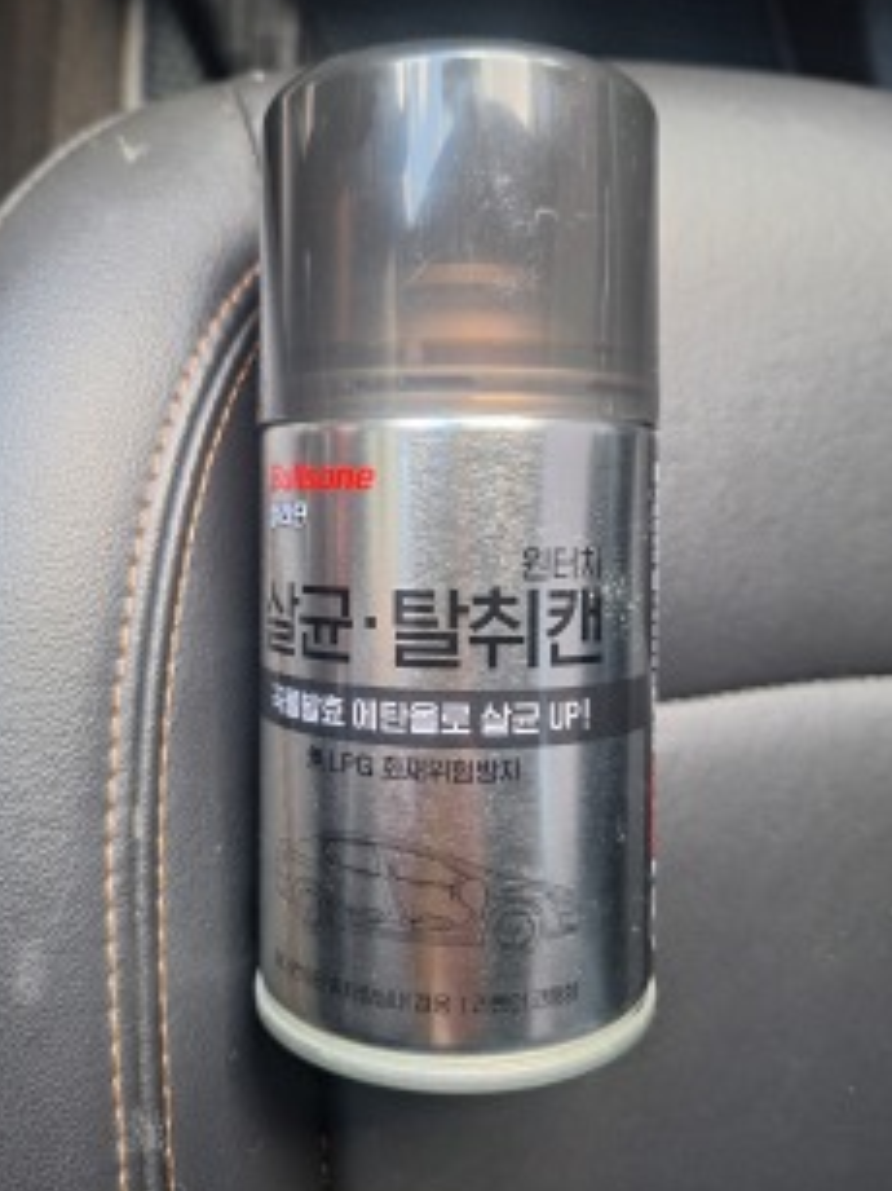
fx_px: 928
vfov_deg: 65.2
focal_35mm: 27
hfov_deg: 51.3
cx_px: 427
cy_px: 543
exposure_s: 1/40
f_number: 1.8
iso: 160
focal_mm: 5.54
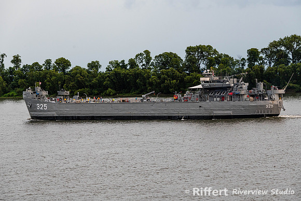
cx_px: 150
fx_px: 1090
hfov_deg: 15.7
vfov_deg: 10.5
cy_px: 100
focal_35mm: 130
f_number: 8
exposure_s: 1/160
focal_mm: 125
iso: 800
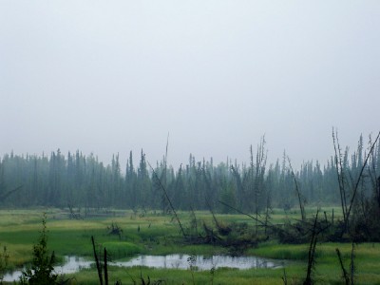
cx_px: 190
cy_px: 142
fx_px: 1153
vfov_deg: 14.1
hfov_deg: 18.7
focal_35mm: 105
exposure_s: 1/100
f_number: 5.7
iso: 160
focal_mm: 18.8
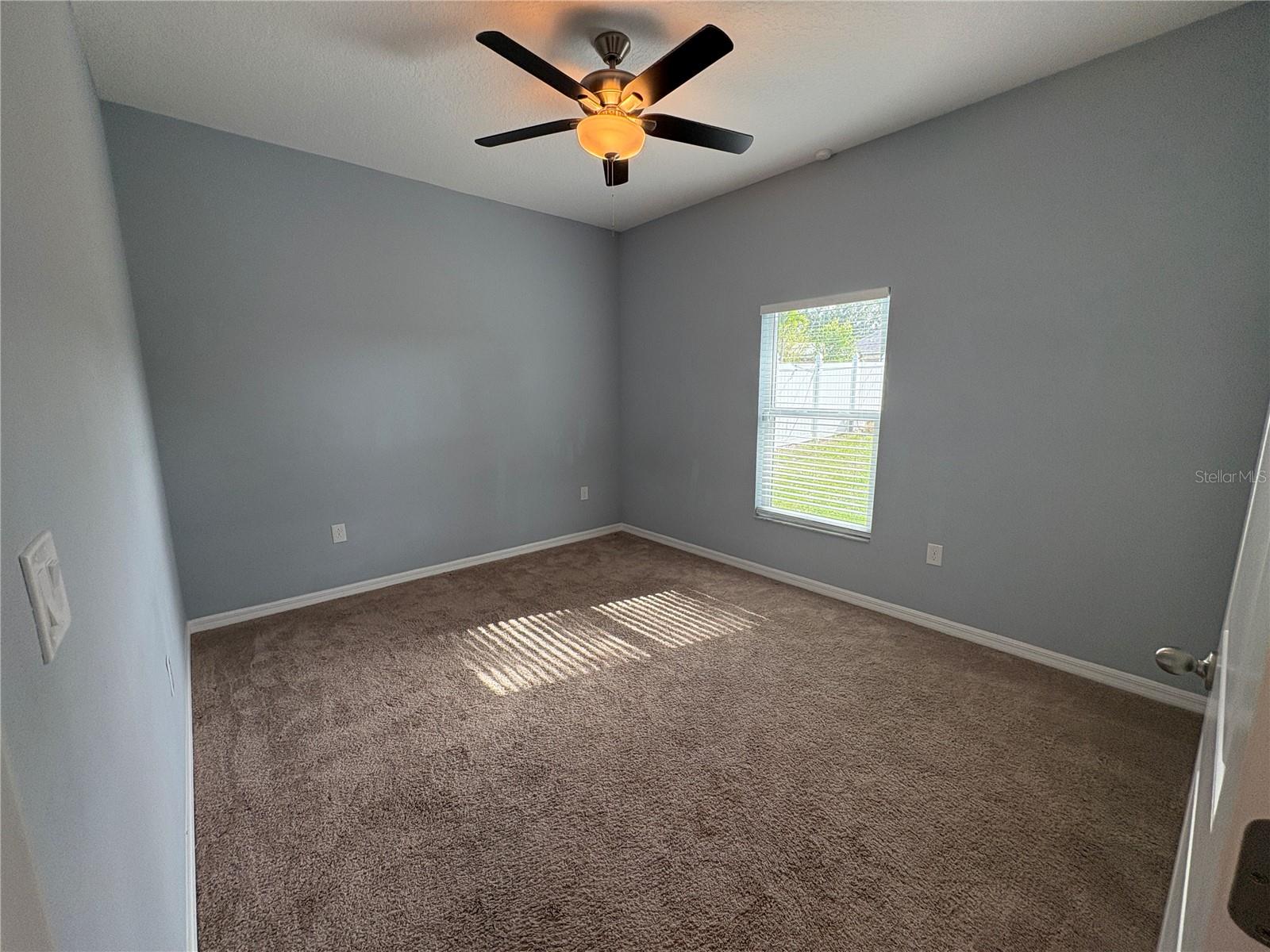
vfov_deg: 85.7
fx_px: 514
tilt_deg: -9.7
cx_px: 635
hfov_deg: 102.1
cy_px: 476
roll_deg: +0.5
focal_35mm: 14
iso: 80
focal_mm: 2.22
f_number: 2.2
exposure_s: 1/121
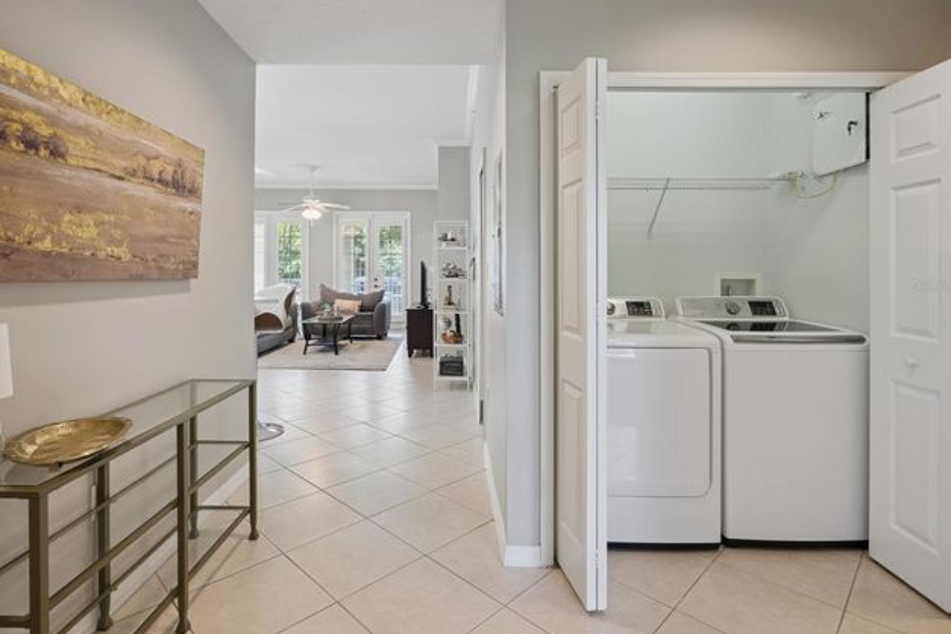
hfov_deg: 89.8
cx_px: 436
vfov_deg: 67.2
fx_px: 475
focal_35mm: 18
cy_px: 285
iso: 1250
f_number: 8
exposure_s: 1/50
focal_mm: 16
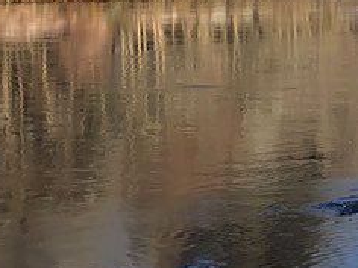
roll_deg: +0.1
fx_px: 1717
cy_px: -59
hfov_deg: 11.1
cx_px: 654
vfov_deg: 8.8
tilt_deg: +1.2
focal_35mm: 166
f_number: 1.8
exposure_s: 1/941
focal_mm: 3.99
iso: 20
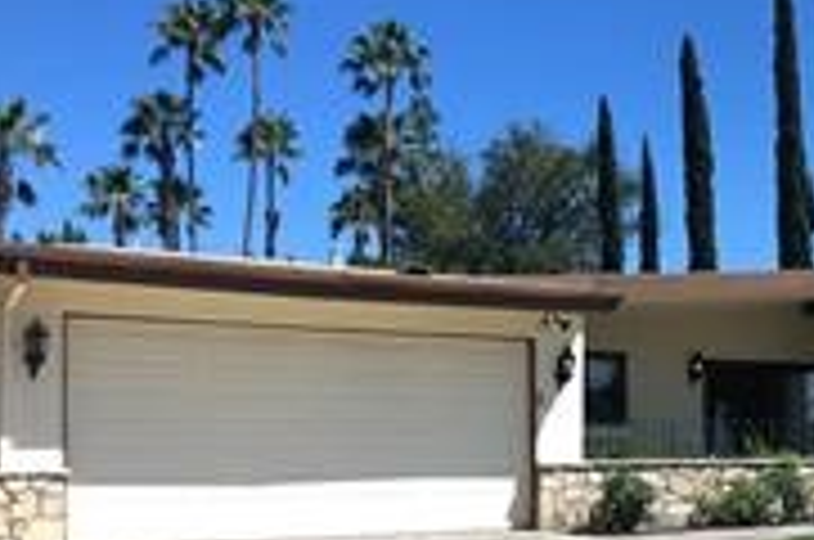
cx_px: 659
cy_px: 454
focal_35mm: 55
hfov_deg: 35.1
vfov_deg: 24.0
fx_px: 1241
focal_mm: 4
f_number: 1.8
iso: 25
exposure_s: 1/5348
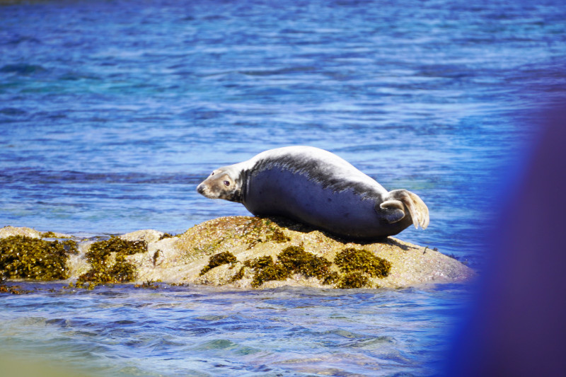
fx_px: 6295
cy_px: 188
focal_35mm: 400
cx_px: 283
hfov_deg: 5.1
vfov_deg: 3.4
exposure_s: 1/500
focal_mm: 267
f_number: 6.3
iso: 125
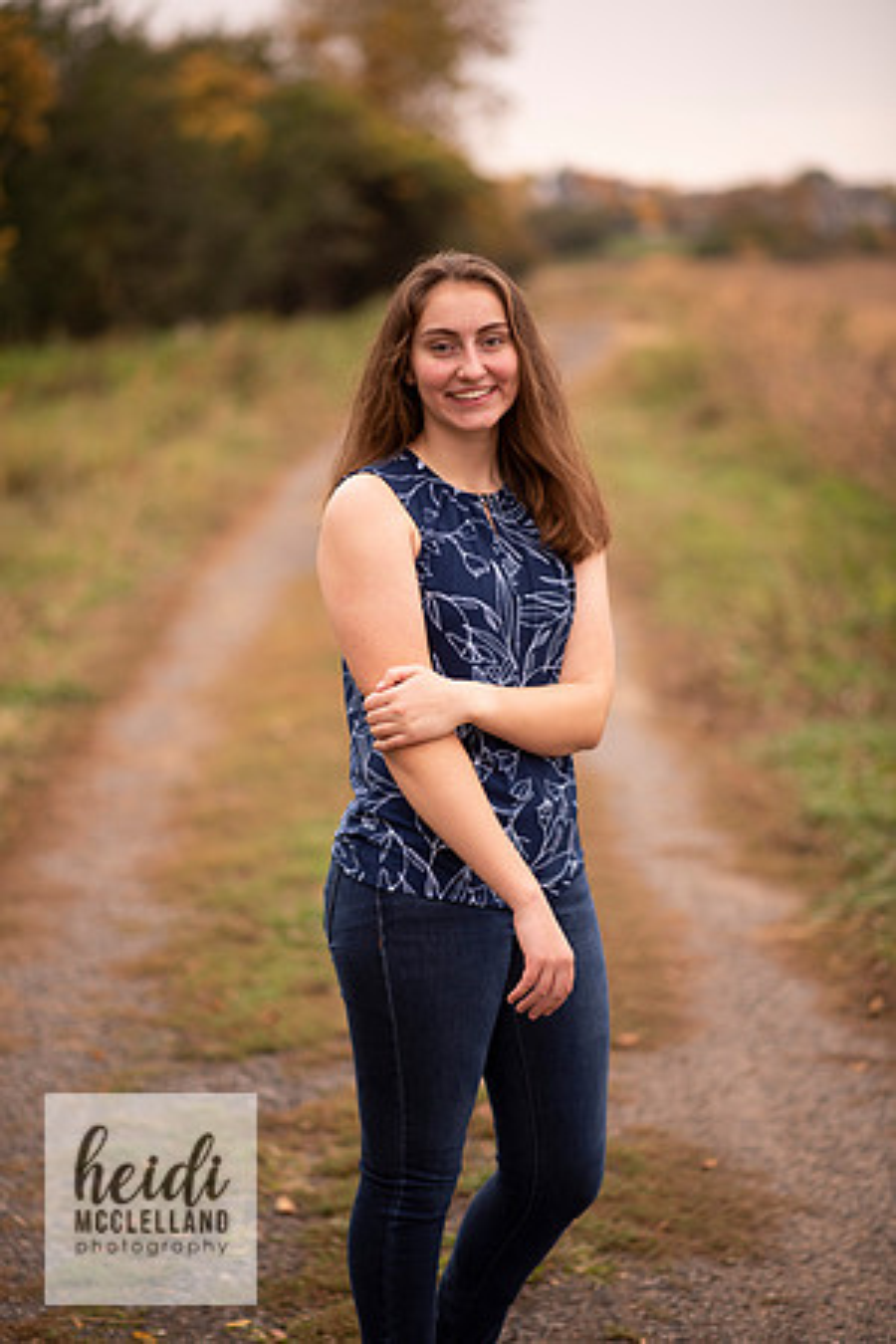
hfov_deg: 16.1
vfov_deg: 23.9
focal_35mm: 85
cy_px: 672
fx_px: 3173
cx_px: 448
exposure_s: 1/250
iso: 160
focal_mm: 85
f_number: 1.8
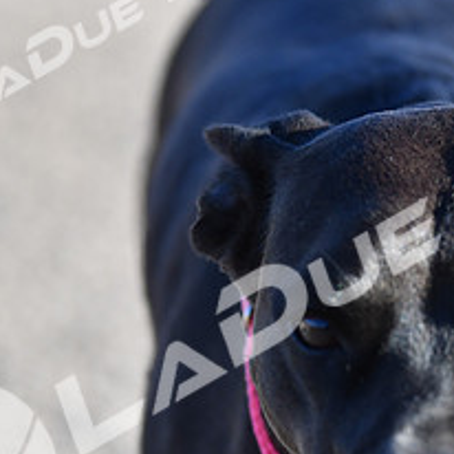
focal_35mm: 309
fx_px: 4585
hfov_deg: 5.7
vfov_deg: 5.7
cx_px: 350
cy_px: 252
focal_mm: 86
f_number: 2.8
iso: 450
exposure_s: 1/4000
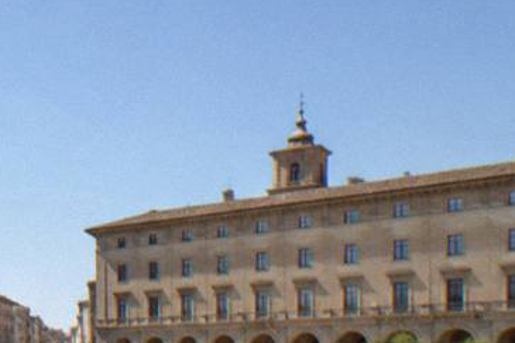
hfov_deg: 19.5
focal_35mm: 96
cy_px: 279
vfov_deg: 14.2
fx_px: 1373
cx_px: -162
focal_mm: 35
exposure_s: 1/200
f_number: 10
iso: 500
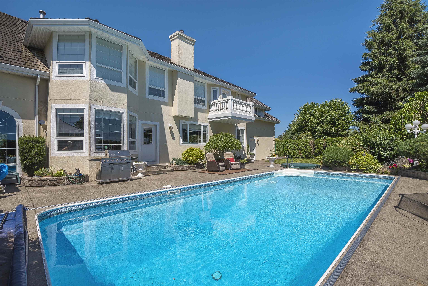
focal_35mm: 16
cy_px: 143
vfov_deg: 72.1
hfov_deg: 95.0
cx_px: 214
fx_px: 196
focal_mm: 11
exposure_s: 1/500
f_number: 9
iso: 100
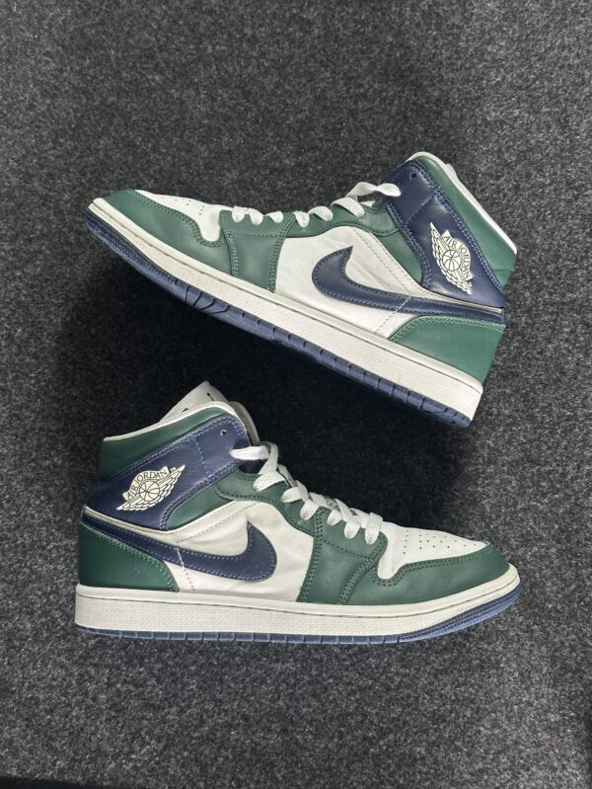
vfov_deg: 39.6
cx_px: 296
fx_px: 1094
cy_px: 394
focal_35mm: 48
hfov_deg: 30.3
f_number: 1.78
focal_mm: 6.86
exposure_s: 1/50
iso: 250
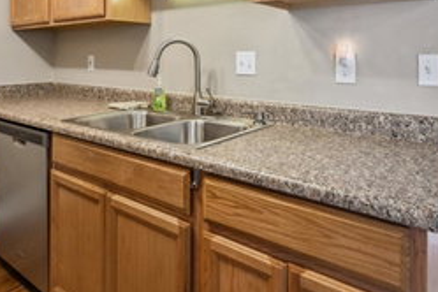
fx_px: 328
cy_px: 72
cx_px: 232
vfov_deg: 46.2
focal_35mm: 27
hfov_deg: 67.3
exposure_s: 1/15
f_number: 10
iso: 400
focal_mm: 14
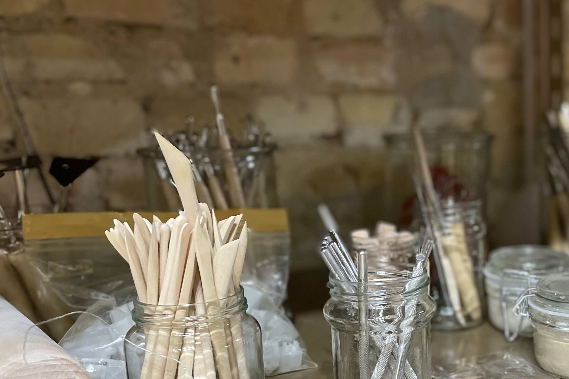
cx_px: 432
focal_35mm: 46
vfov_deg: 28.8
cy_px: 280
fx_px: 727
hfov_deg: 41.4
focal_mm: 4.2
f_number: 1.6
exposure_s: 1/50
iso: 400
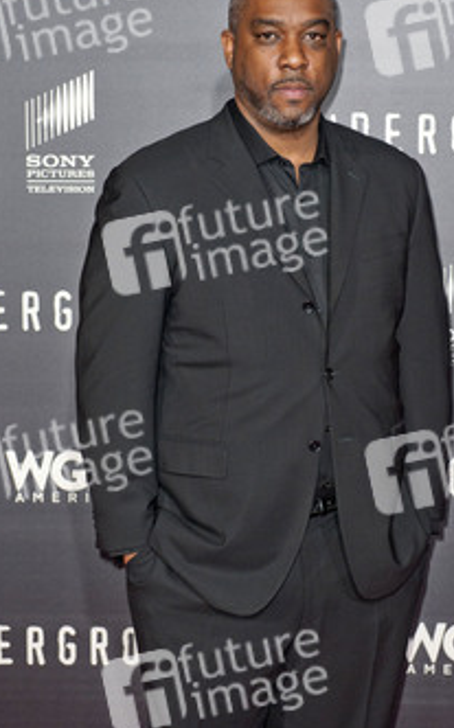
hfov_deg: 15.1
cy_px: 353
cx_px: 280
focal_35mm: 86
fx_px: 1705
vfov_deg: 24.1
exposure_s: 1/400
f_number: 4.5
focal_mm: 70
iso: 800
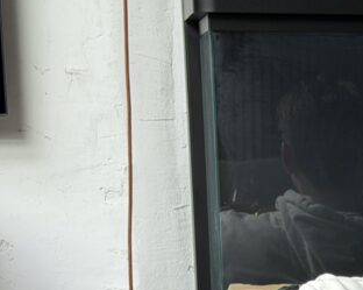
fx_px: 1653
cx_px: 539
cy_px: 362
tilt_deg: -9.0
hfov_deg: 12.0
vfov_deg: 9.8
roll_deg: +0.4
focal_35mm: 154
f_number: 1.78
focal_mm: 6.76
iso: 100
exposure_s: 1/71
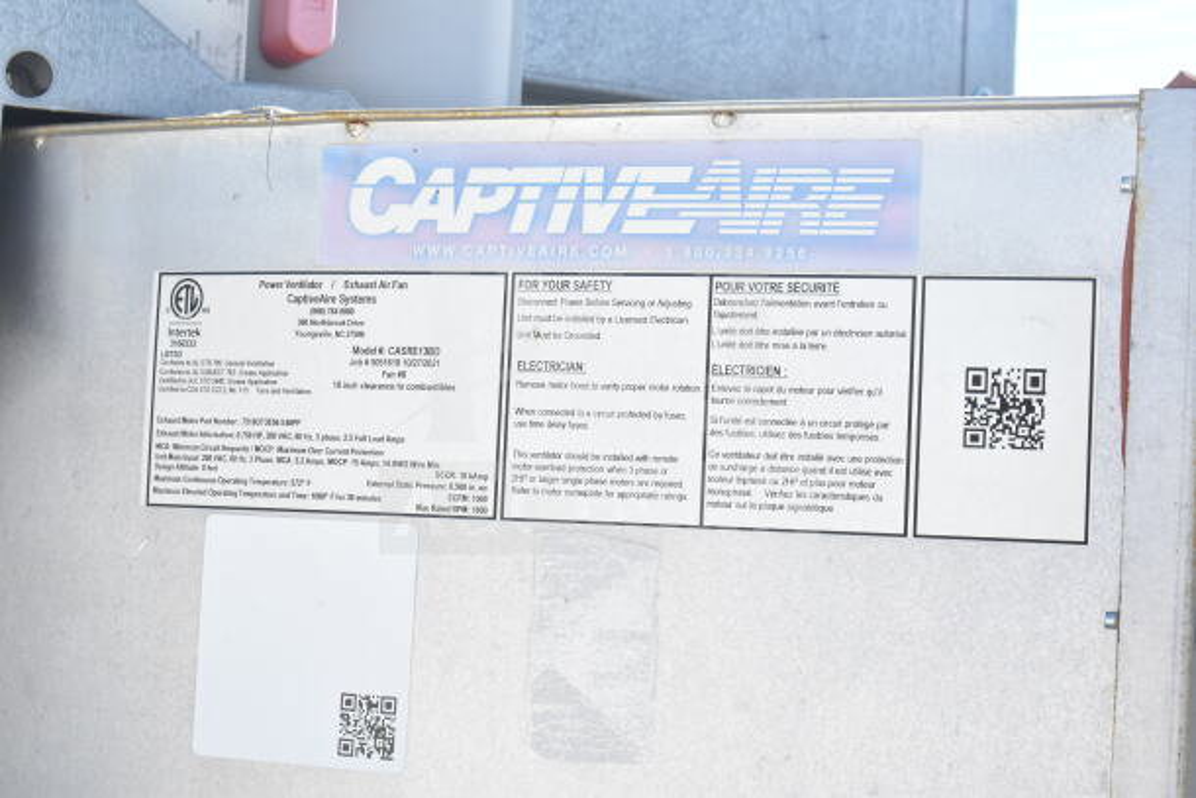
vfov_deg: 16.6
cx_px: 598
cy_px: 399
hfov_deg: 24.6
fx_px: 2741
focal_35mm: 82
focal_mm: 55
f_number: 13
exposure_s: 1/640
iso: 1600
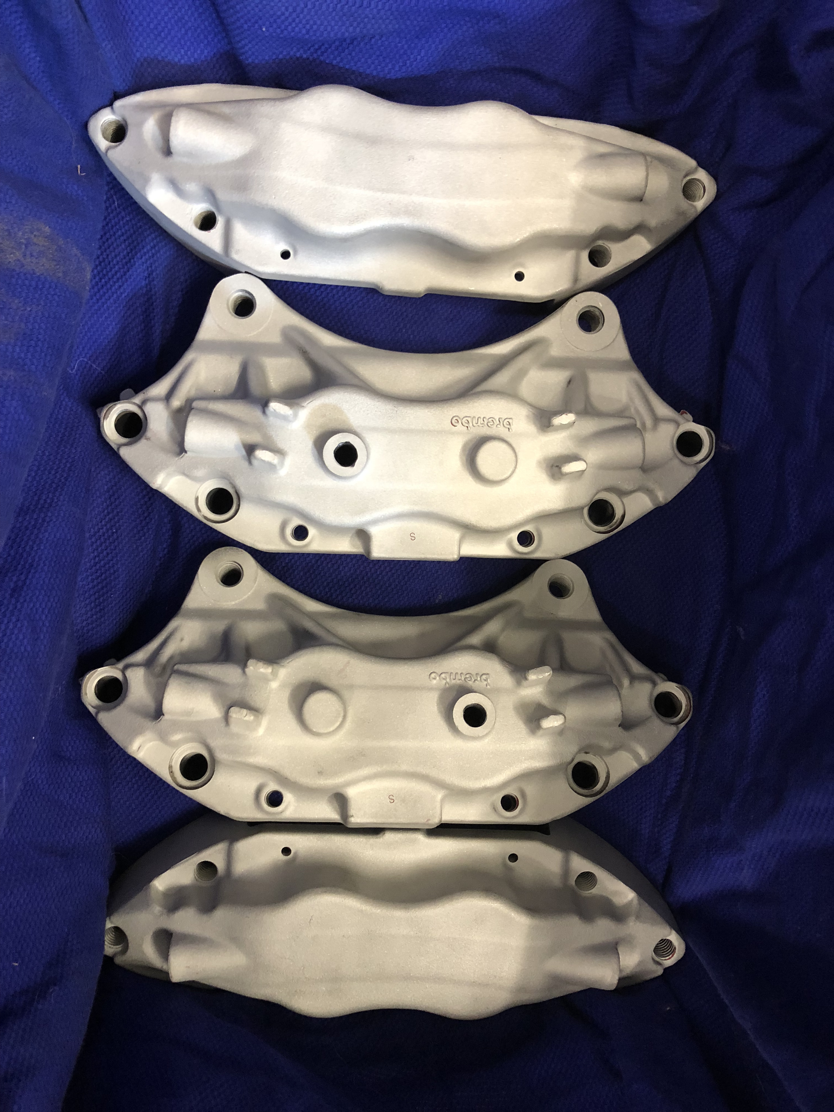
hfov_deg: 49.7
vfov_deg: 63.4
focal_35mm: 28
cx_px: 417
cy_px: 556
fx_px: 899
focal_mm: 3.99
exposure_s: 1/11
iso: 100
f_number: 1.8
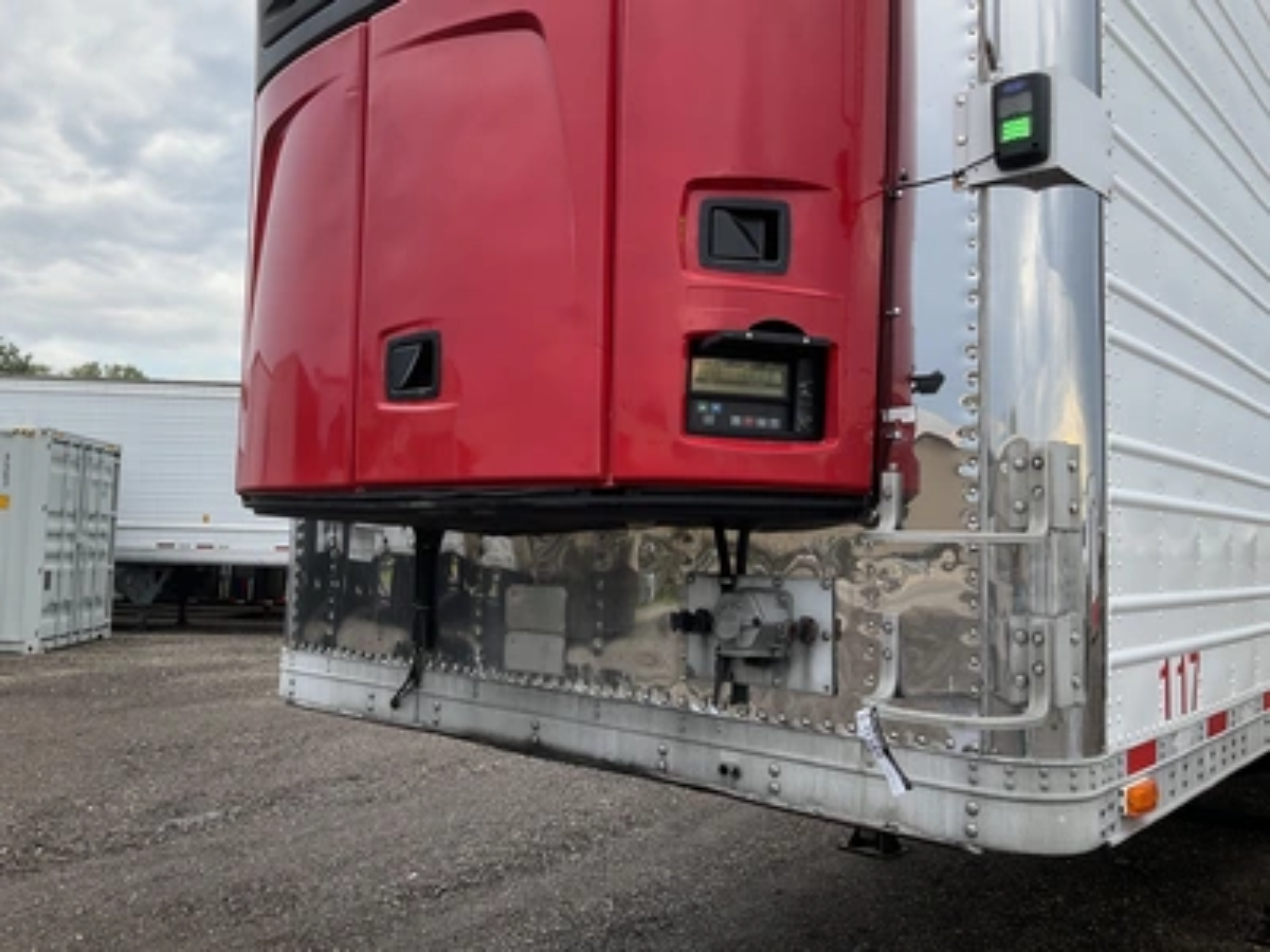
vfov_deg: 48.2
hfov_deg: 61.7
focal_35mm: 29
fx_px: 1064
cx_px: 635
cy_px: 476
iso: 25
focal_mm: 3
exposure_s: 1/199
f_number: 1.8
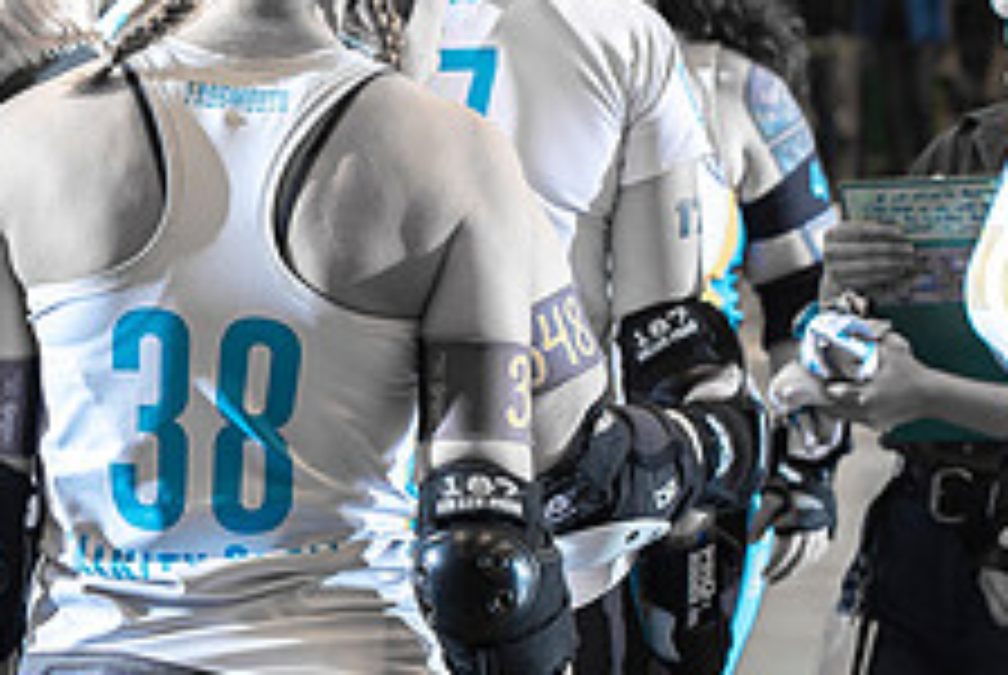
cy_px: 394
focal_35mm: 181
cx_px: -86
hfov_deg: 11.2
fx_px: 5075
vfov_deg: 7.6
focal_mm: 70
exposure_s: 1/160
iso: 500
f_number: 5
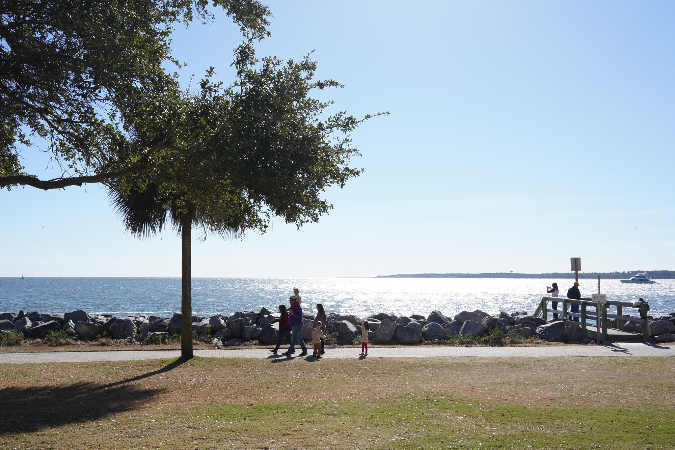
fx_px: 638
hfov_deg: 55.8
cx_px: 338
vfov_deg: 38.9
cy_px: 225
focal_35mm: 34
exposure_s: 1/100
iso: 100
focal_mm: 34
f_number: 14
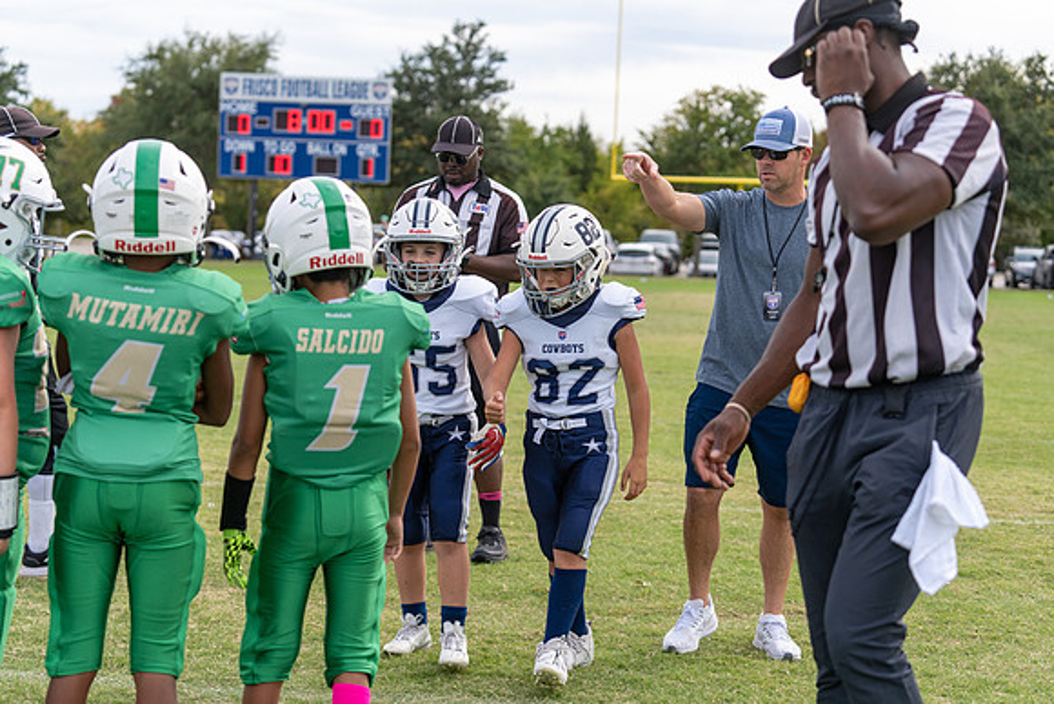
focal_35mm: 70
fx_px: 2050
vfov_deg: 19.5
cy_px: 352
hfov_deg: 28.8
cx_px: 527
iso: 250
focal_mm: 70
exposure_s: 1/1250
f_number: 3.5
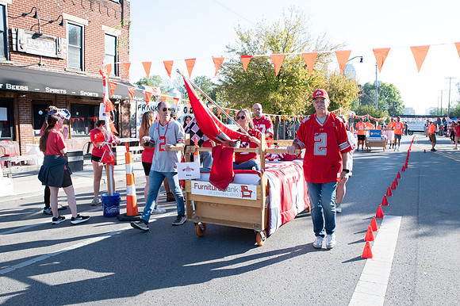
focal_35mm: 28
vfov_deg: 45.9
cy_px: 156
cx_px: 243
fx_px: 362
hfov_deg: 64.9
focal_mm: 24
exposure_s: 1/200
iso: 500
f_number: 11
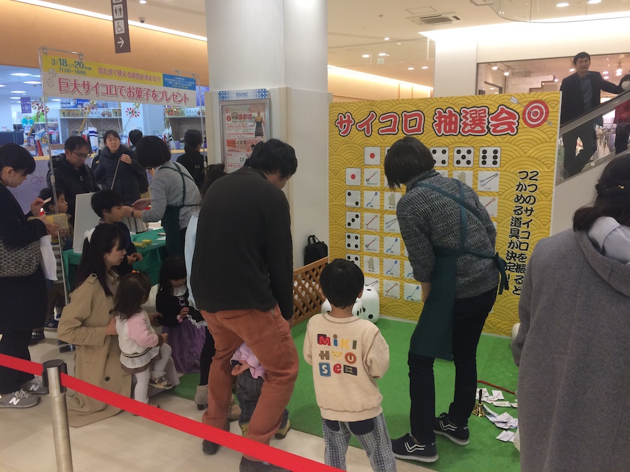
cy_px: 236
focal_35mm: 29
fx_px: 528
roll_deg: +0.8
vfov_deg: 48.2
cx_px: 315
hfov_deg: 61.7
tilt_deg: -10.0
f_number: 2.2
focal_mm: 4.15
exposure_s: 1/30
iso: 40
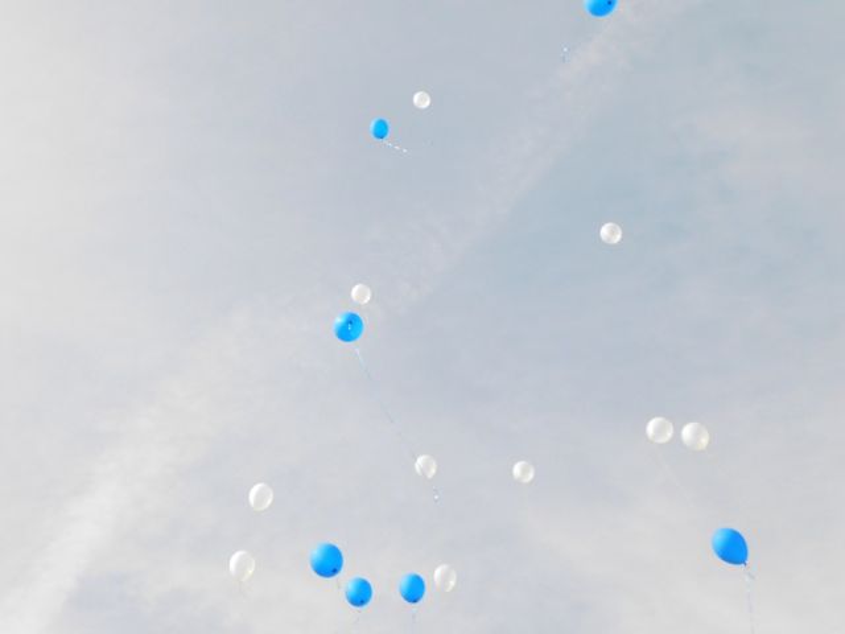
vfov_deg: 36.0
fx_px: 976
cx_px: 422
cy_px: 317
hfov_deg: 46.8
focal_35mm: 40
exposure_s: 1/1500
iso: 800
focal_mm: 7.1
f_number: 7.2
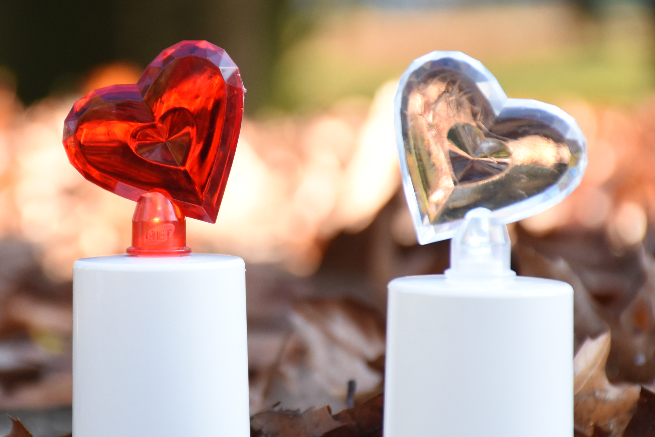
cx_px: 149
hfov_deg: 6.5
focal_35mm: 316
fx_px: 5751
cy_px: 231
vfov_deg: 4.4
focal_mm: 130
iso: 640
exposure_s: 1/160
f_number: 5.6
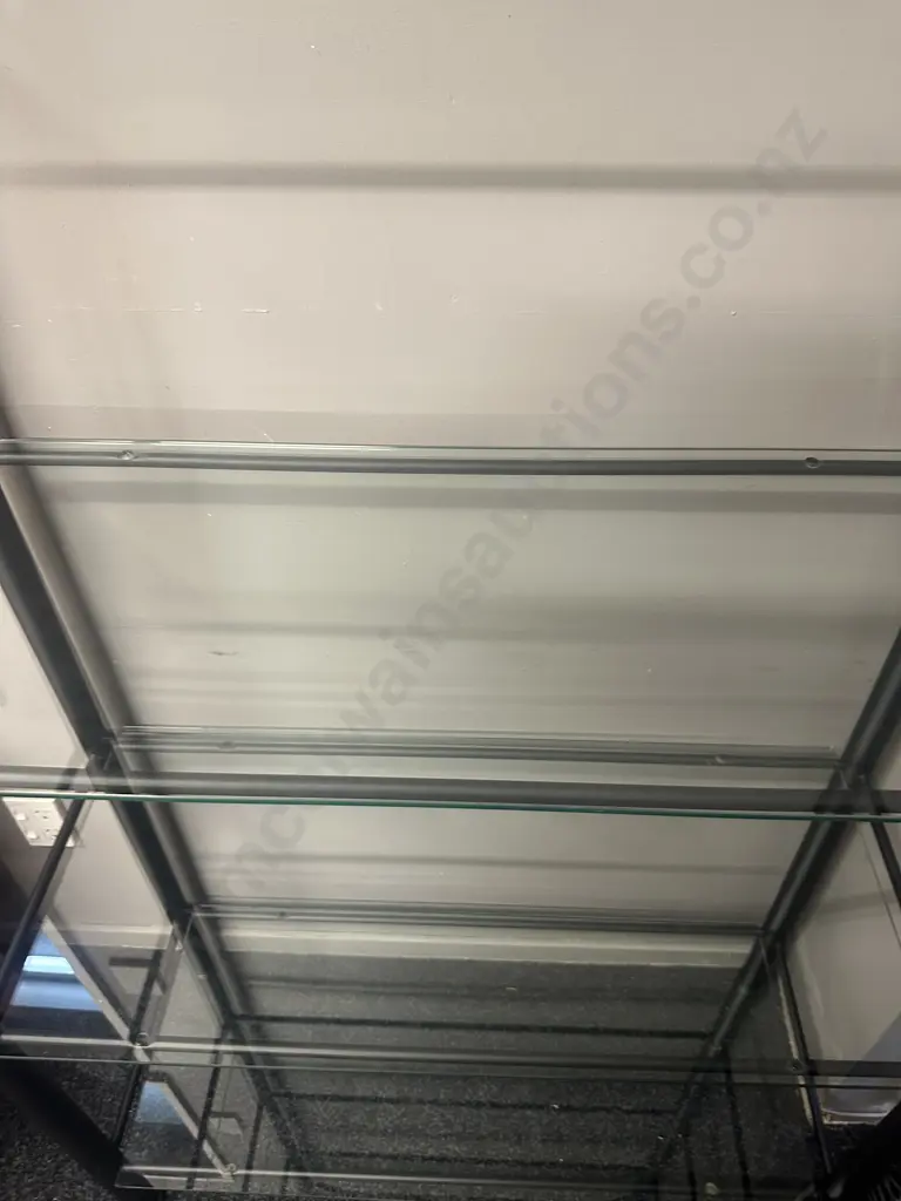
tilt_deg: -42.6
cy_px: 600
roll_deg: +1.4
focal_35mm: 24
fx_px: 833
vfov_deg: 71.6
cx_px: 450
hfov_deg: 56.8
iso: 320
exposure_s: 1/50
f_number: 1.78
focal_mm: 6.86
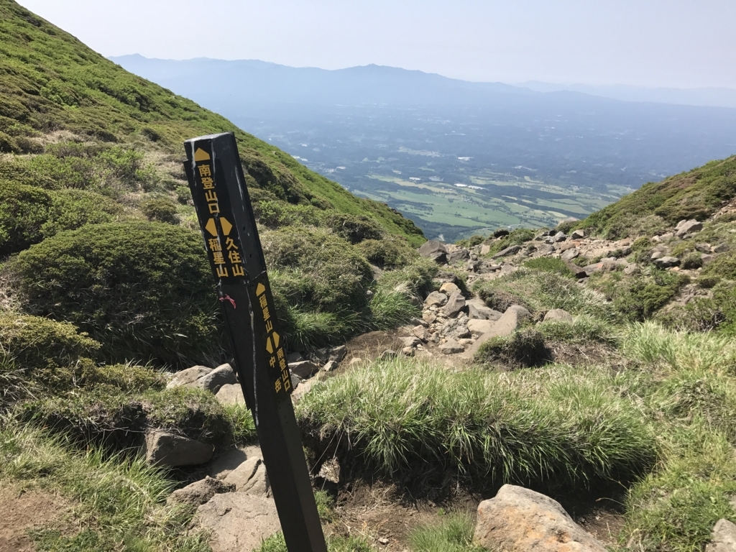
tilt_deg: -19.1
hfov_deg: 63.4
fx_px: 595
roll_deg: -2.9
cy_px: 276
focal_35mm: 28
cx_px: 368
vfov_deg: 49.7
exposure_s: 1/2179
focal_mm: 3.99
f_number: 1.8
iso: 20
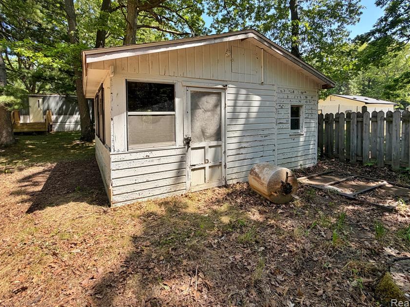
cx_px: 191
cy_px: 124
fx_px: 201
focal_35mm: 17
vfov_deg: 74.0
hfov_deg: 90.9
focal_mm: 2.22
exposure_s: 1/502
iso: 40
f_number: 2.2
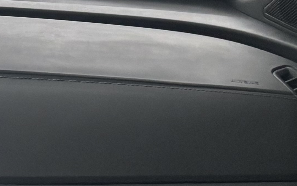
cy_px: -25
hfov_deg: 13.0
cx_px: -233
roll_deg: -0.8
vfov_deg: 8.9
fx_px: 1182
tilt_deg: -11.5
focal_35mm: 146
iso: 500
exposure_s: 1/60
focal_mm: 5.96
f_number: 1.6
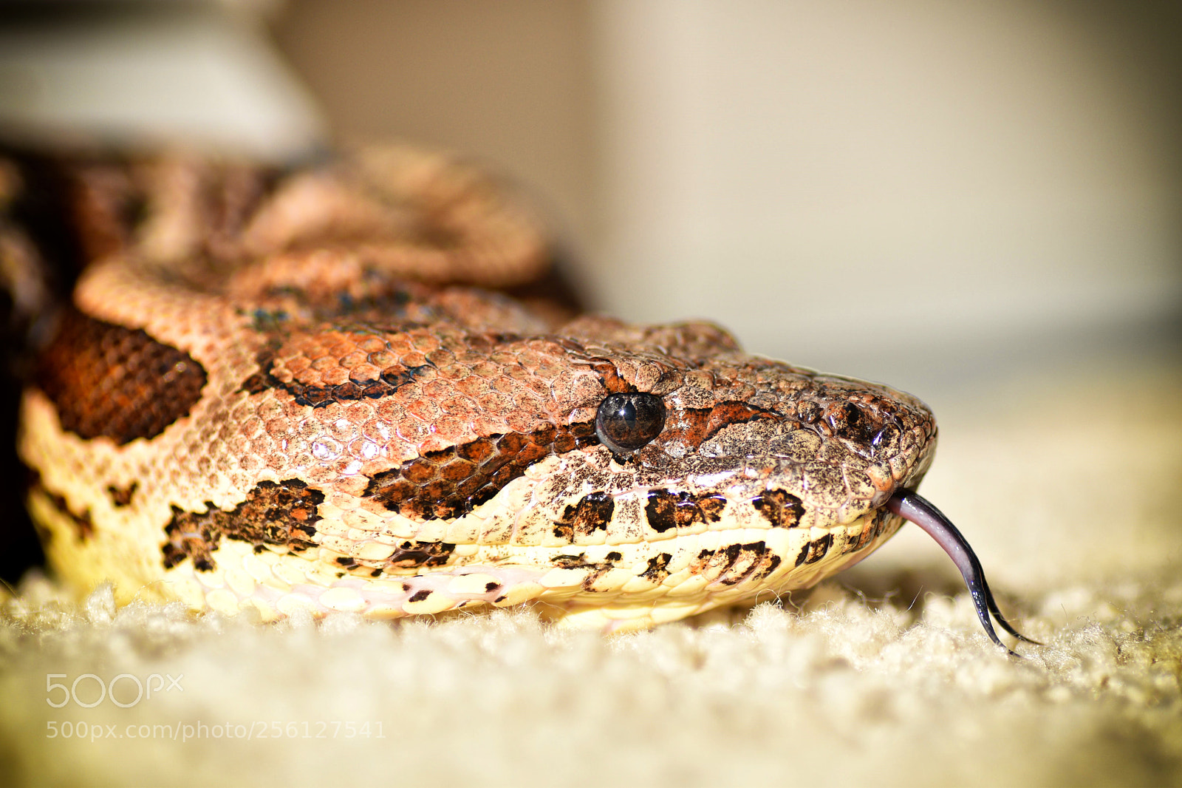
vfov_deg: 10.2
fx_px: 4431
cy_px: 394
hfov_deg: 15.2
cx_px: 591
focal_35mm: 135
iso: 100
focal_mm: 90
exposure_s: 1/1000
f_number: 4.5
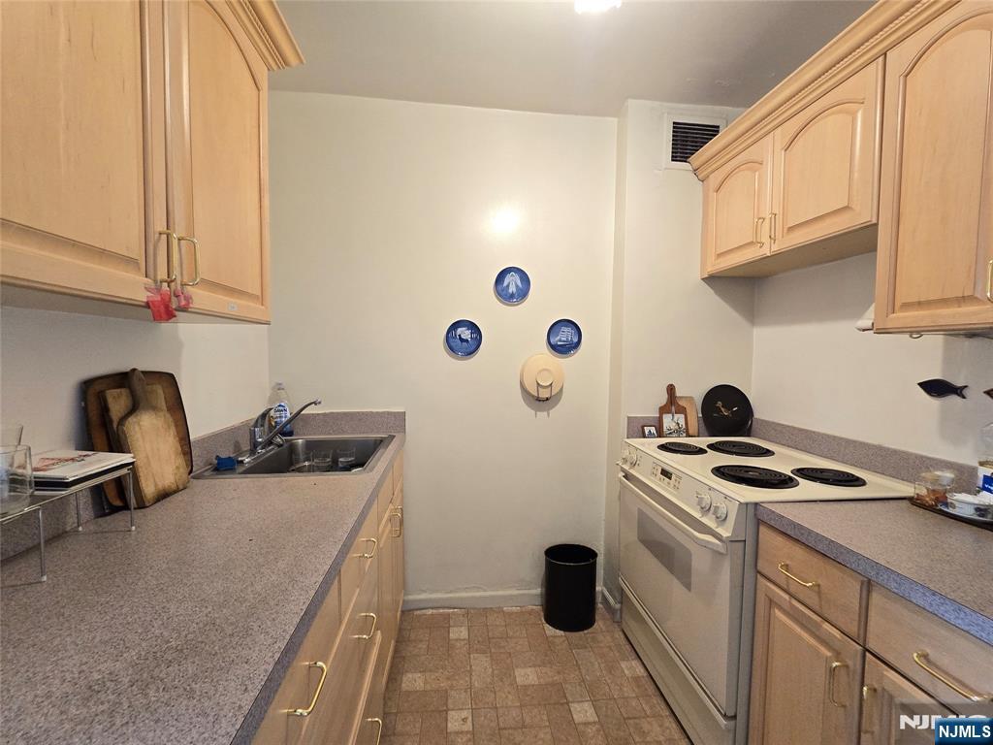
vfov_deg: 89.9
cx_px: 496
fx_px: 373
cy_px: 372
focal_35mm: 13
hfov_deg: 106.2
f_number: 2.2
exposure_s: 1/60
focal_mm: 2.2
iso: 250
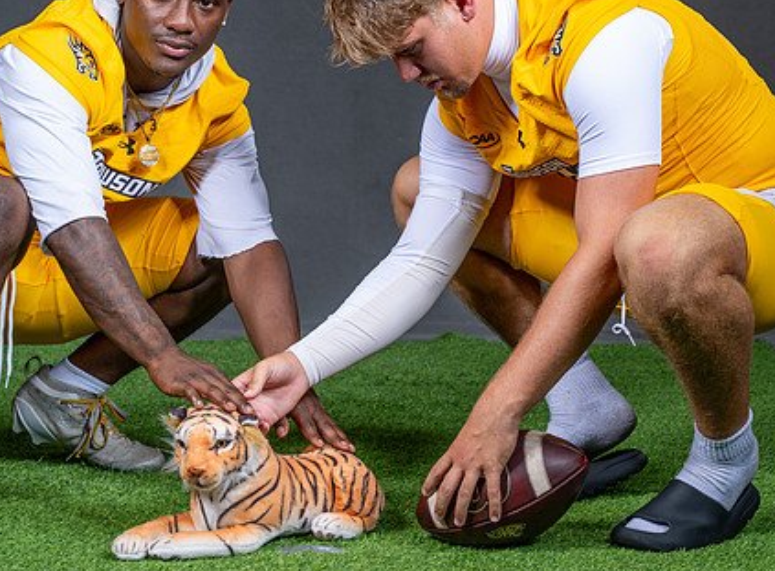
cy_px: 214
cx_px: 476
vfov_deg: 13.8
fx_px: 2359
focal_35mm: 106
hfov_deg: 18.6
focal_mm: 63
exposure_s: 1/200
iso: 100
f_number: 6.3
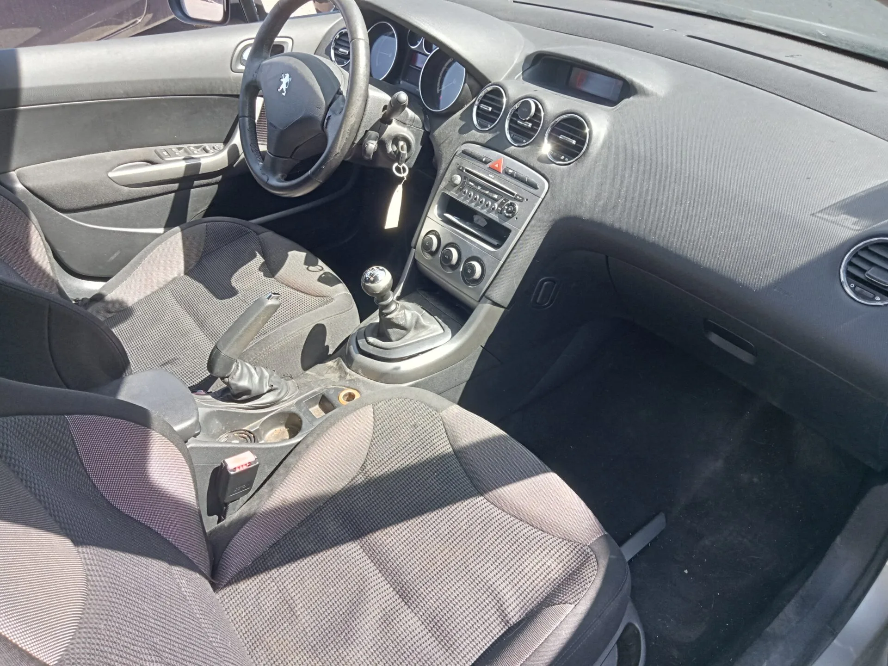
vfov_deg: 49.7
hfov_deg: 63.4
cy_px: 333
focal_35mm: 28
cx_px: 444
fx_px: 718
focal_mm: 3.46
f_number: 2.2
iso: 100
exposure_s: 1/117
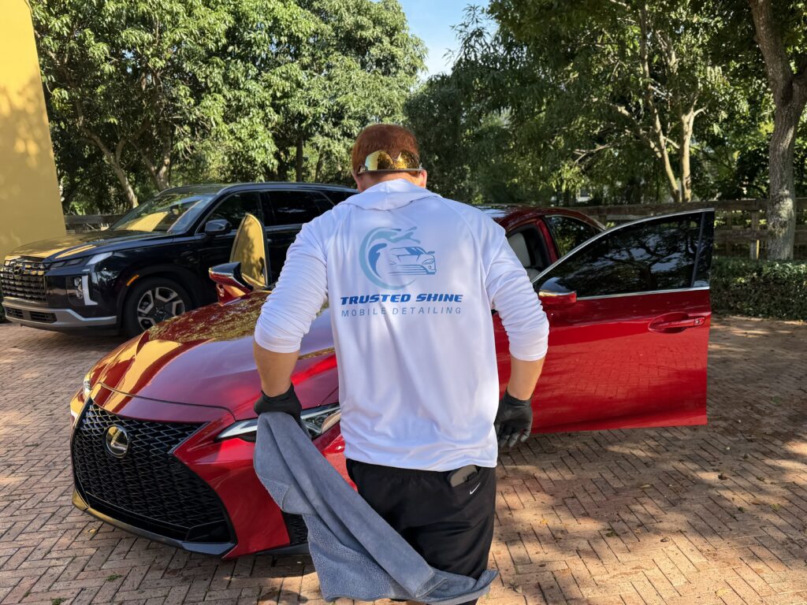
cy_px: 302
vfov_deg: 56.8
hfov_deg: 71.6
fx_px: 560
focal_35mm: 24
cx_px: 404
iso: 80
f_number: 1.78
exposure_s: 1/943
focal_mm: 6.76
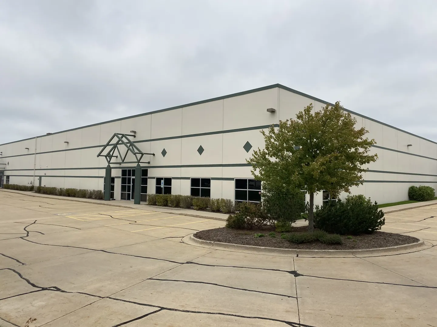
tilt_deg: +3.8
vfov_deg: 53.1
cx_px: 218
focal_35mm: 26
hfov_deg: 67.3
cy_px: 164
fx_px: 328
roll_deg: -1.3
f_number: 1.8
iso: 32
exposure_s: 1/1754
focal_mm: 4.25
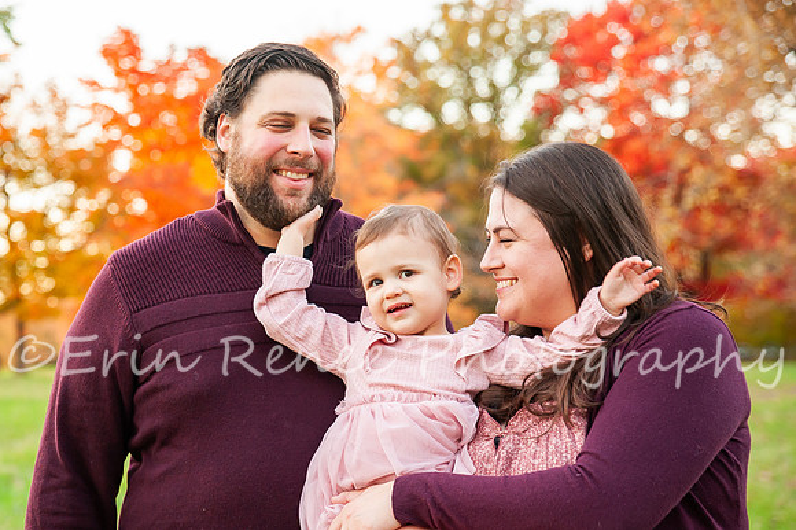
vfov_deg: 17.9
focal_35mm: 76
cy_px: 280
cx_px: 292
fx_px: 1680
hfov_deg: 26.6
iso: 800
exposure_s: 1/200
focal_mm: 60
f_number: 3.5
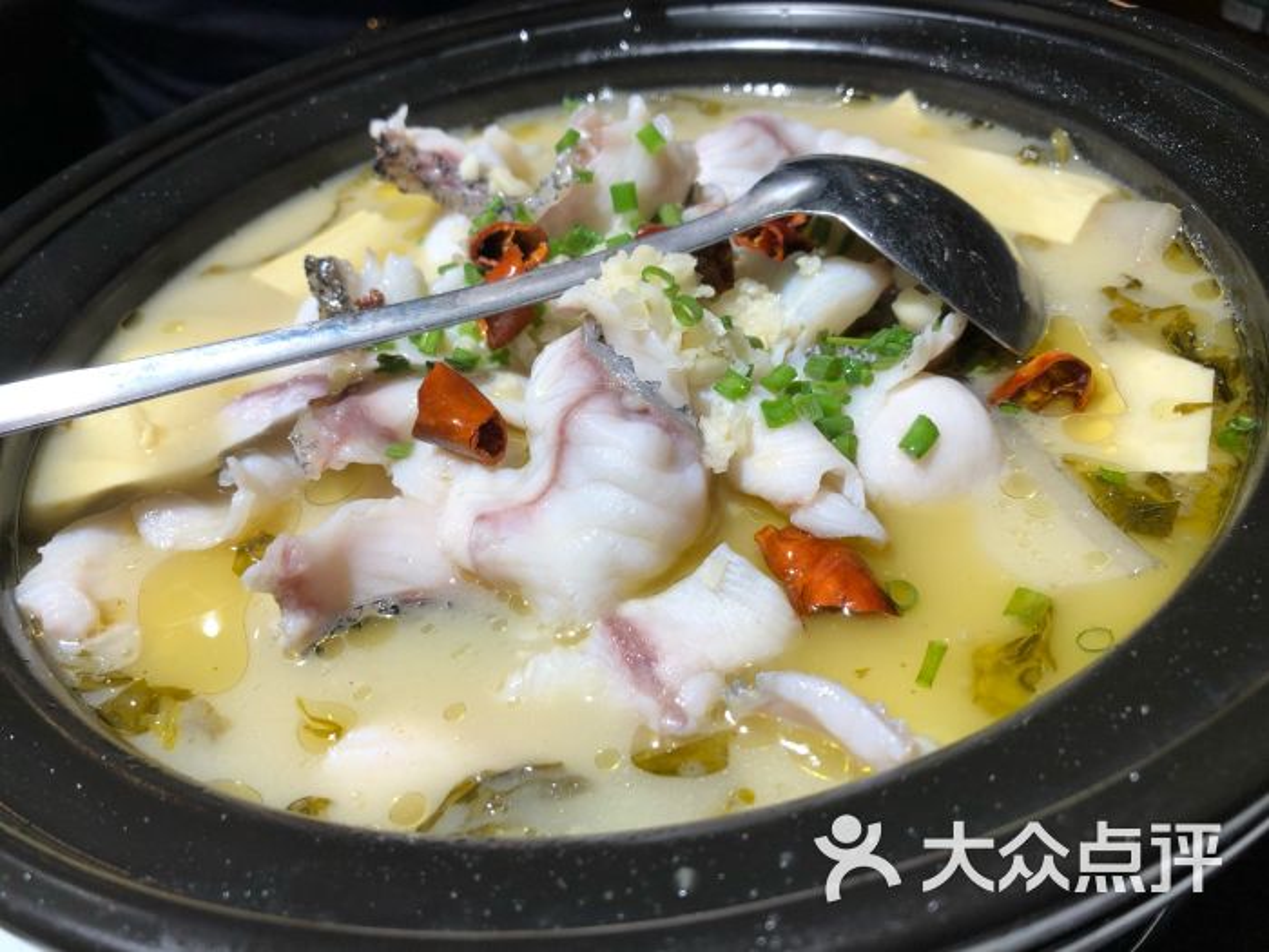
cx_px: 634
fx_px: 1026
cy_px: 476
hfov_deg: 63.4
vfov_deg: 49.7
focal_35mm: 28
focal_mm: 4
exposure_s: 1/100
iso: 32
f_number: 1.8
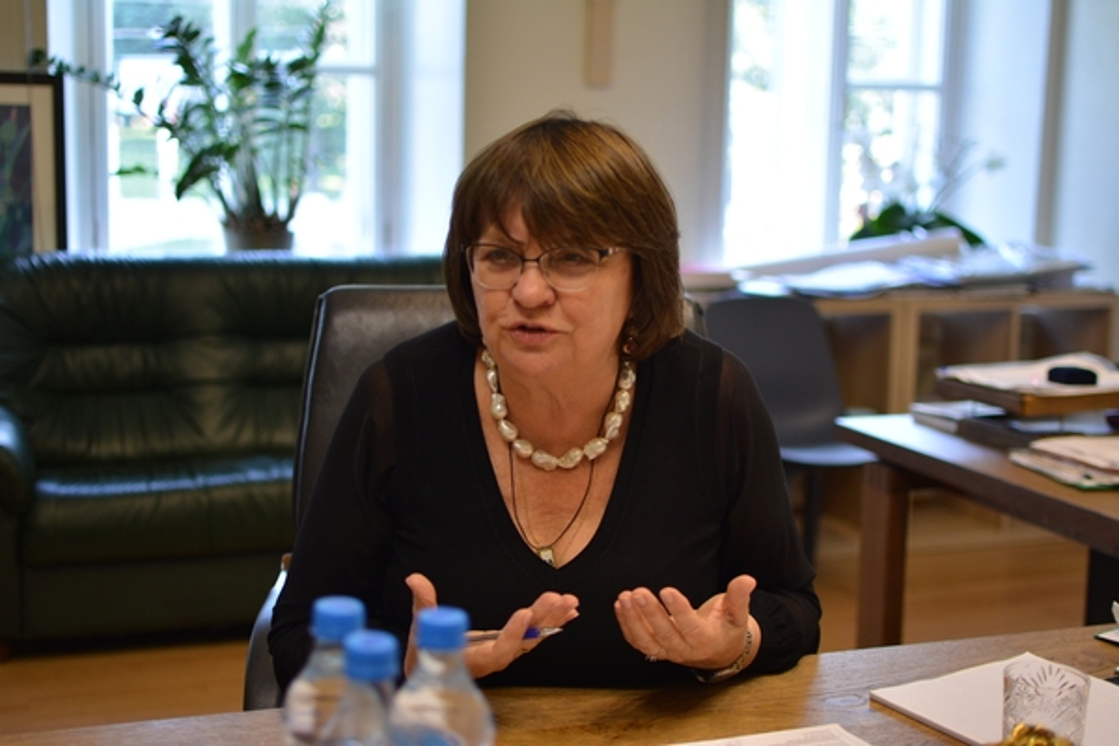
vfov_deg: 25.8
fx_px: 1632
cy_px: 373
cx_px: 560
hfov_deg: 37.9
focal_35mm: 52
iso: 400
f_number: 1.8
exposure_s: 1/200
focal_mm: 35
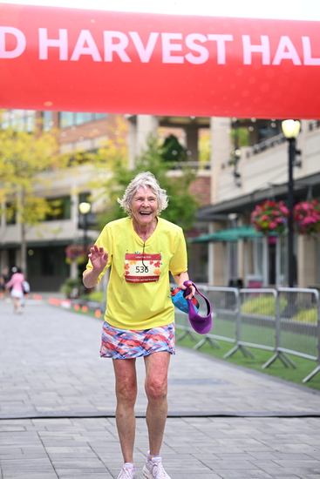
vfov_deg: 23.4
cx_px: 160
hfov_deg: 15.7
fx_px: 1159
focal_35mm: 87
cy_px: 240
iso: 640
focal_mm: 87
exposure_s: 1/1600
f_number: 2.8
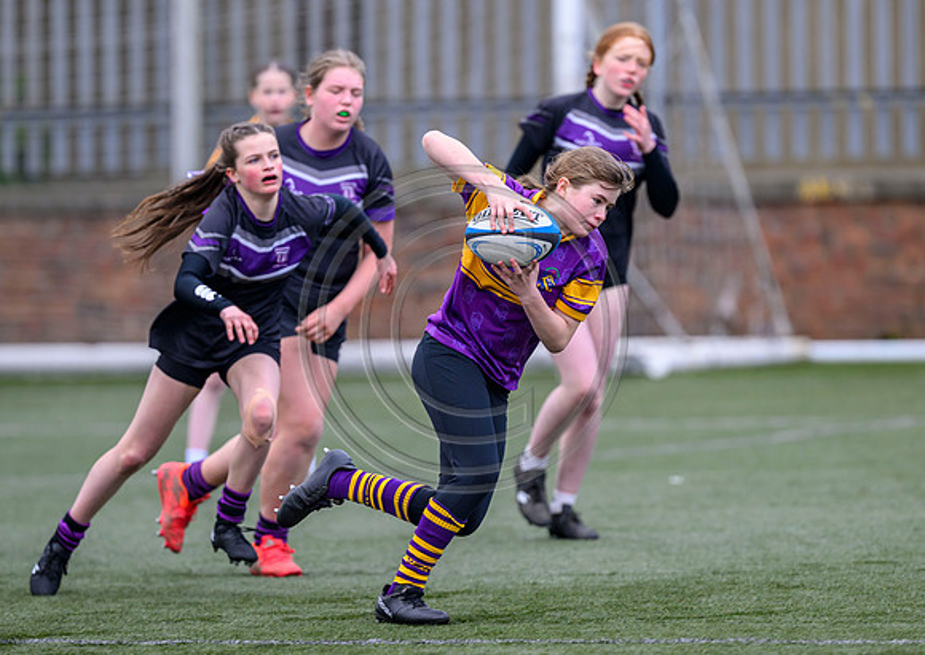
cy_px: 327
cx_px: 434
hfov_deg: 4.6
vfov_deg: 3.2
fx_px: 11628
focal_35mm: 444
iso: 640
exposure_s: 1/1600
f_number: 3.5
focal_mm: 400
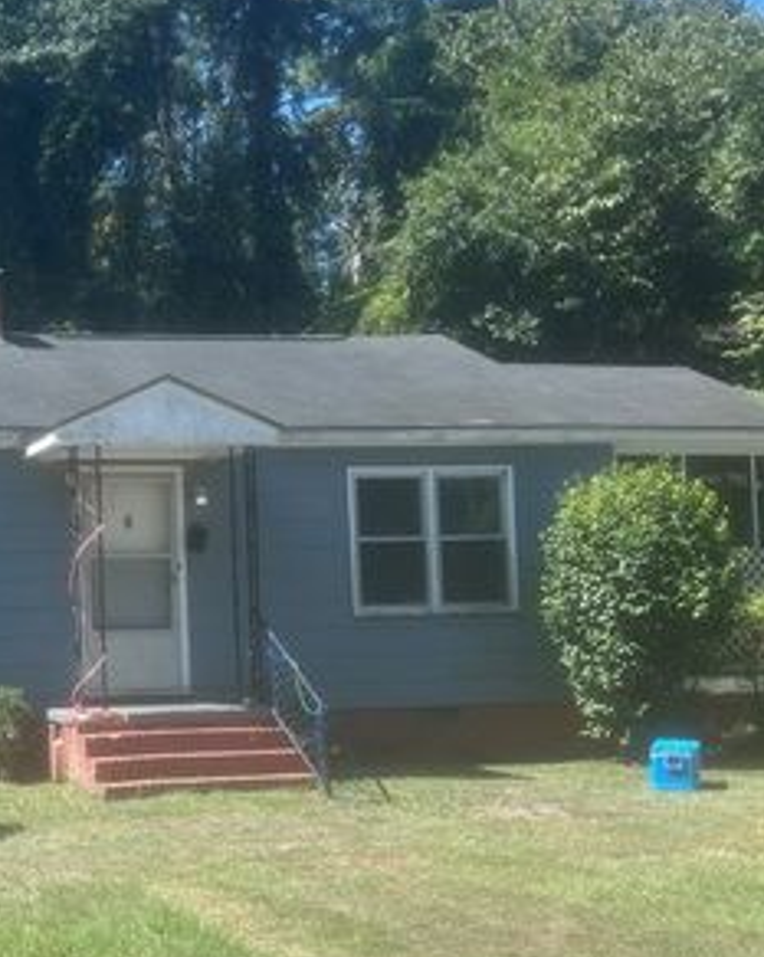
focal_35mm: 58
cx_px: 72
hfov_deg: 25.4
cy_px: 572
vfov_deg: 32.4
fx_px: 1642
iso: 50
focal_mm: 5.7
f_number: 1.5
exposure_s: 1/1838
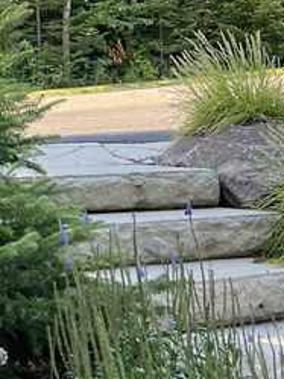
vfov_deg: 19.5
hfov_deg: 13.3
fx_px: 1096
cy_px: 76
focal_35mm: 100
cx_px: -231
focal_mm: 5.7
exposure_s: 1/186
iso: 40
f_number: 1.5
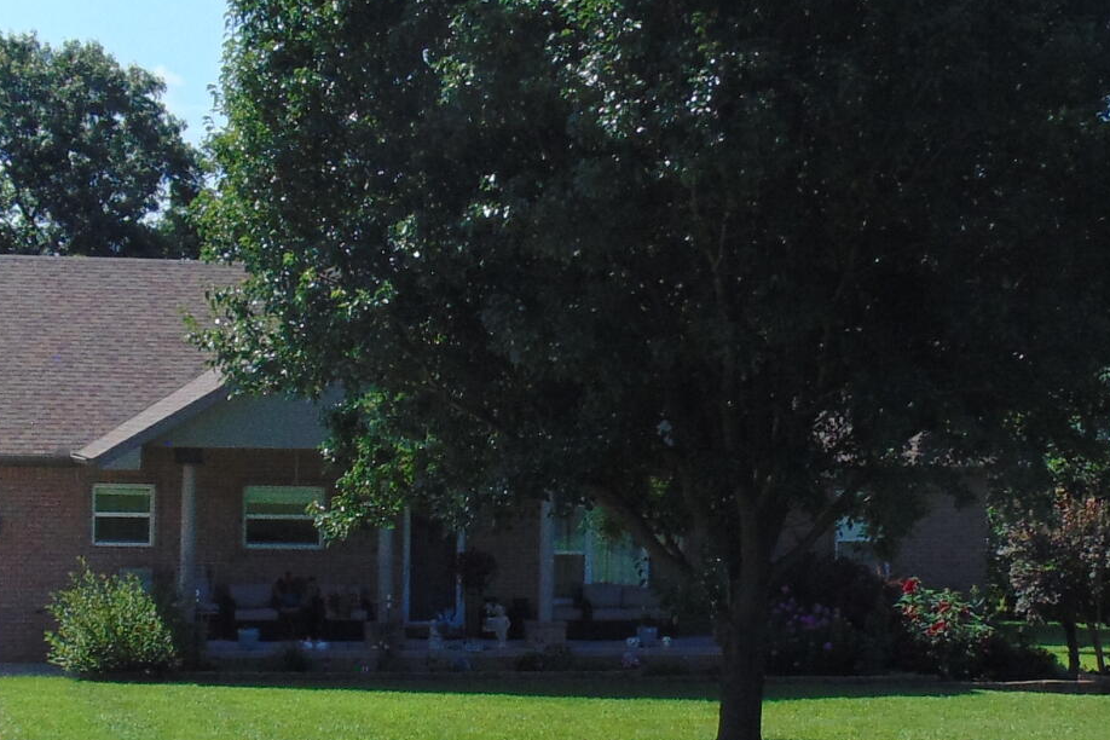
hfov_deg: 23.9
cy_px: 513
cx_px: 462
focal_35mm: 85
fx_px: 2621
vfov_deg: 16.0
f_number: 7.7
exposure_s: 1/250
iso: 80
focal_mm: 4.5
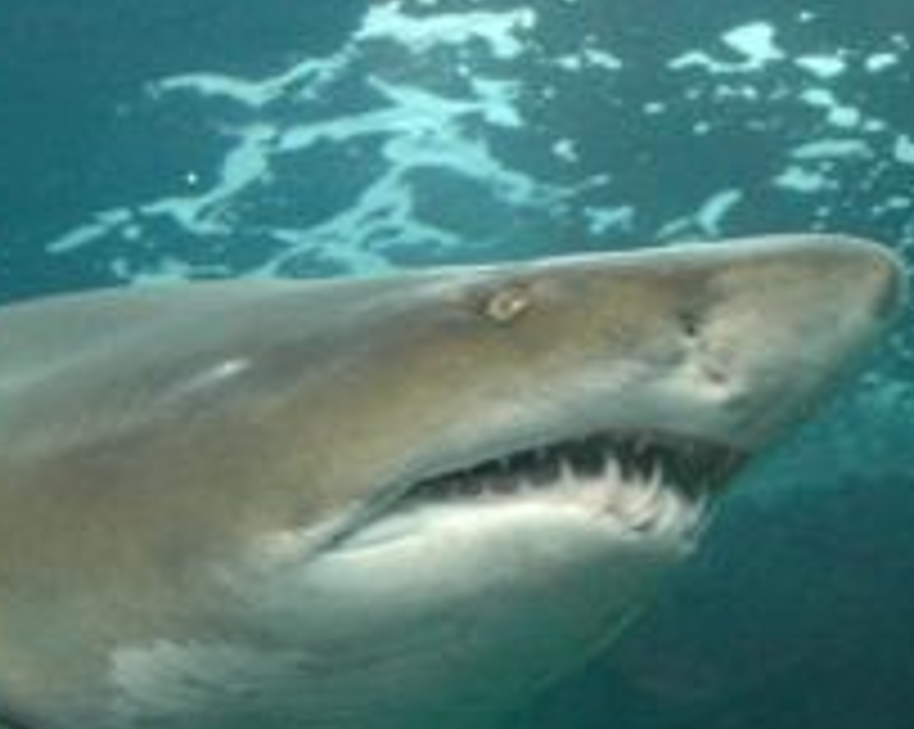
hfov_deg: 24.4
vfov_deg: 19.5
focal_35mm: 78
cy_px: 522
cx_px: 374
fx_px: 2109
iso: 1600
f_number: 3.8
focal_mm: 25
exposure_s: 1/60
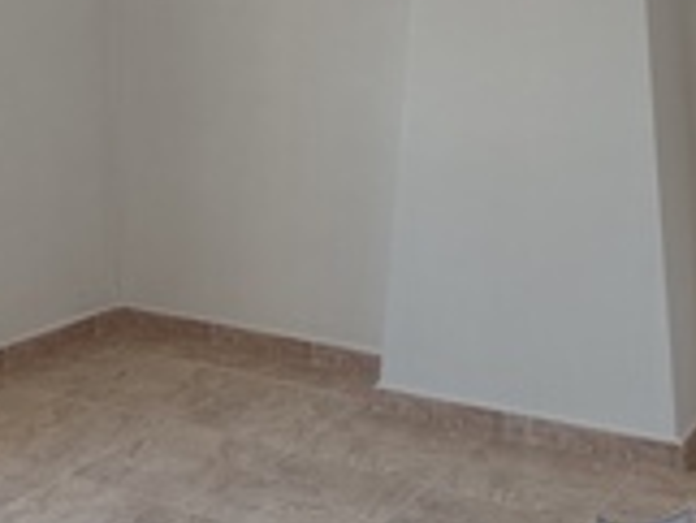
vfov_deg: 23.3
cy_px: 95
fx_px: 1248
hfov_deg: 31.2
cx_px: 350
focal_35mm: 62
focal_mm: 5.95
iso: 75
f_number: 1.89
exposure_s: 1/50
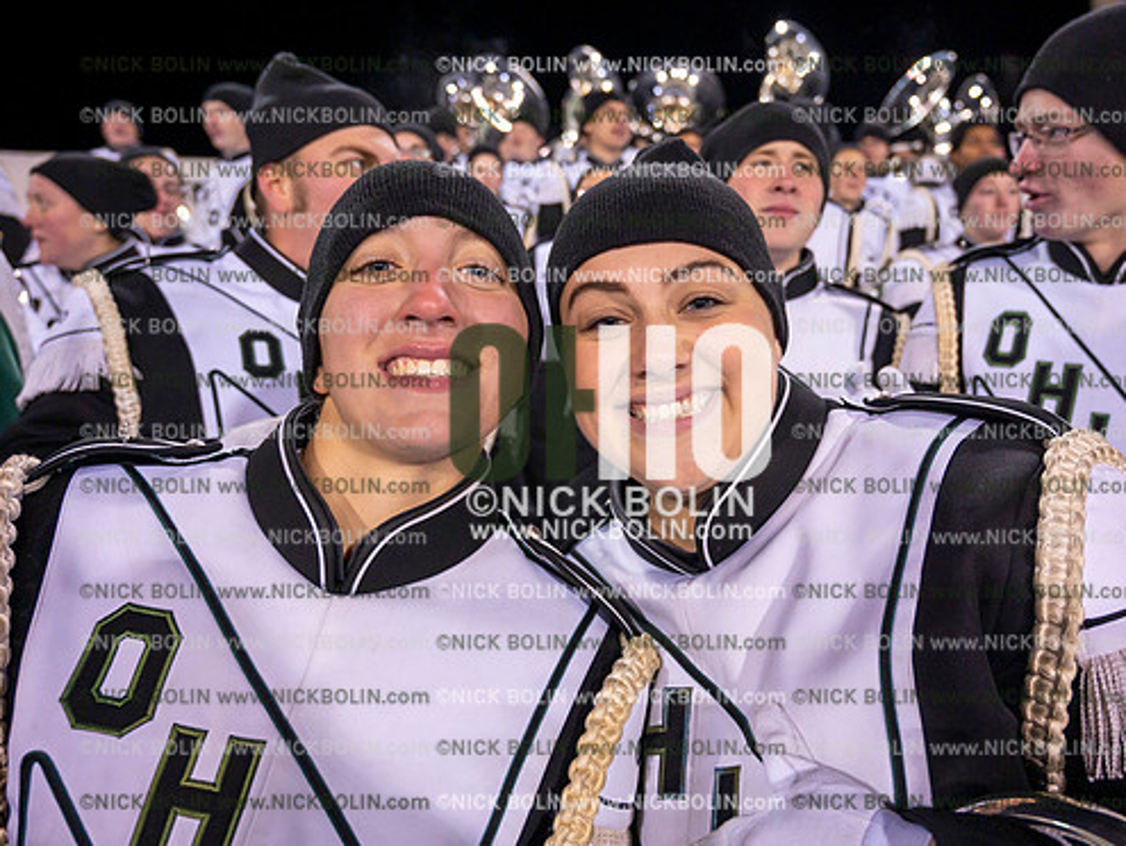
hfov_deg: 65.2
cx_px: 610
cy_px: 432
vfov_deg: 51.4
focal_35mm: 27
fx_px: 879
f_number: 4
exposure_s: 1/640
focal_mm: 24
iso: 3200
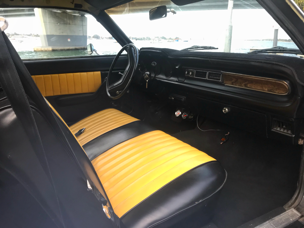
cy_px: 114
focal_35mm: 28
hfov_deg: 63.4
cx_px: 152
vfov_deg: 49.7
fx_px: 246
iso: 32
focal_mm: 3.99
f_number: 1.8
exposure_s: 1/100
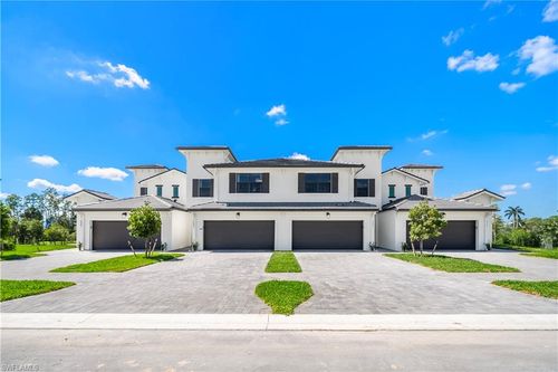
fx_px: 201
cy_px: 186
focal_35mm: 13
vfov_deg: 85.4
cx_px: 279
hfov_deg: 108.3
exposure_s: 1/500
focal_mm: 13
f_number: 8
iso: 200
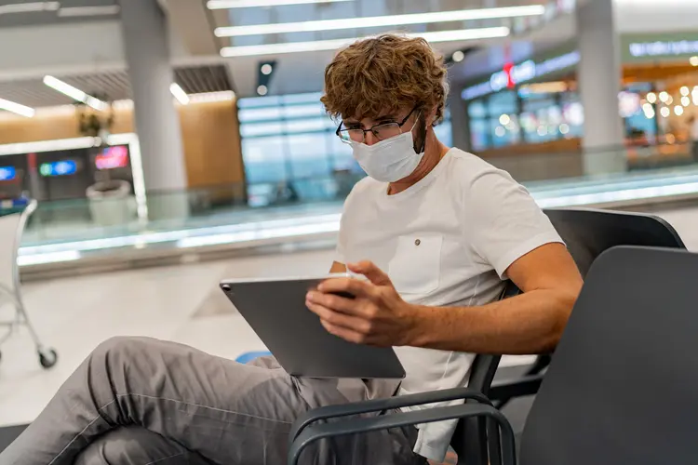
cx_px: 349
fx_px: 679
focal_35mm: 35
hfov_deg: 54.4
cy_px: 232
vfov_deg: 37.9
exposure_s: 1/125
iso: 250
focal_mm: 35
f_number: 1.8
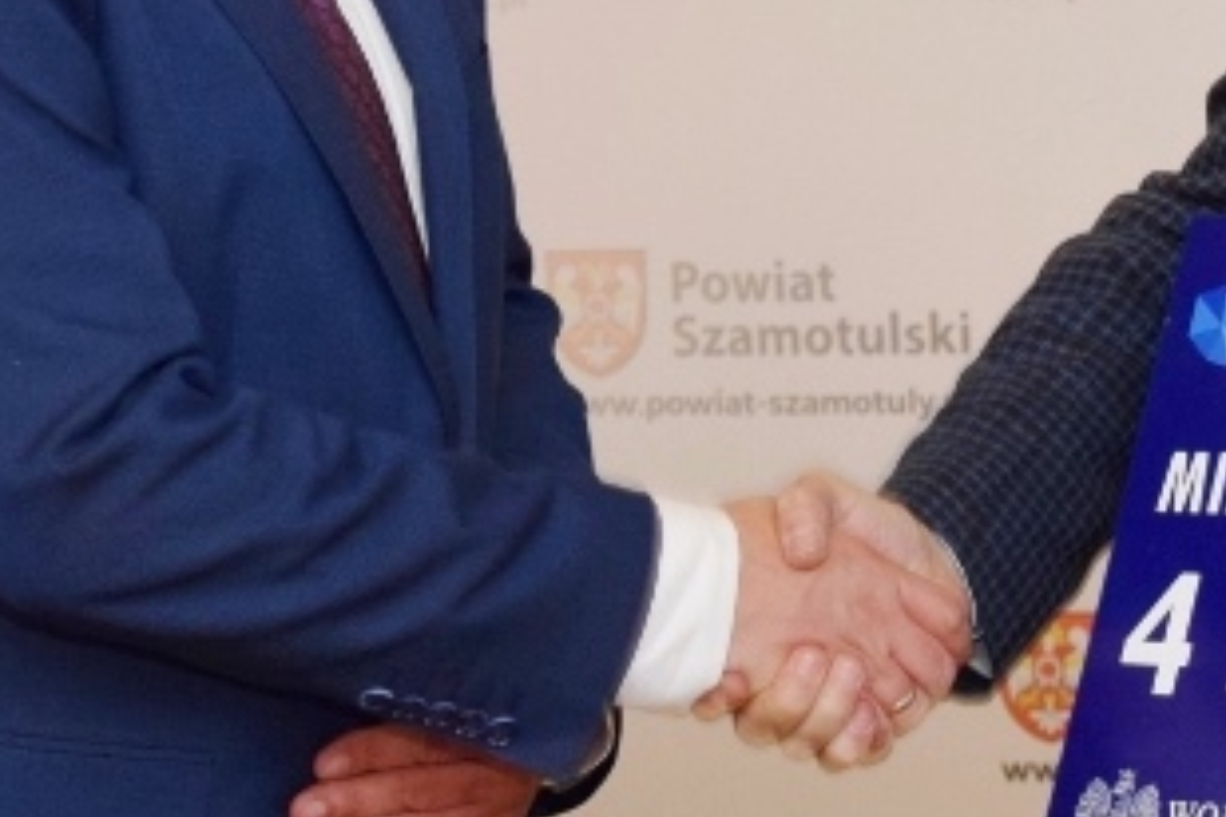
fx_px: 6061
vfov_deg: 7.7
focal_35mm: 178
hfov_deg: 11.4
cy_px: -56
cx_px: 1270
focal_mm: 40
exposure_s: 1/100
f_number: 5
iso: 800
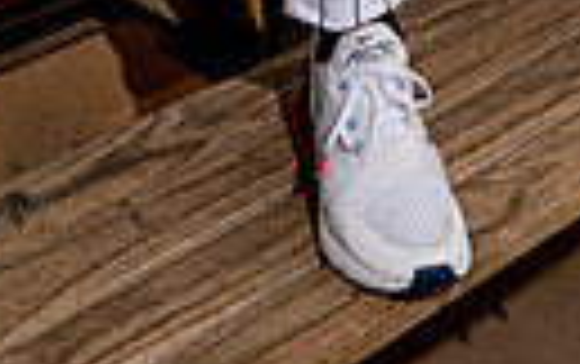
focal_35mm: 124
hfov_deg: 16.6
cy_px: -589
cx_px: 535
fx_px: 1963
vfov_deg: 9.2
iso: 125
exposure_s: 1/250
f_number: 5.6
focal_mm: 35
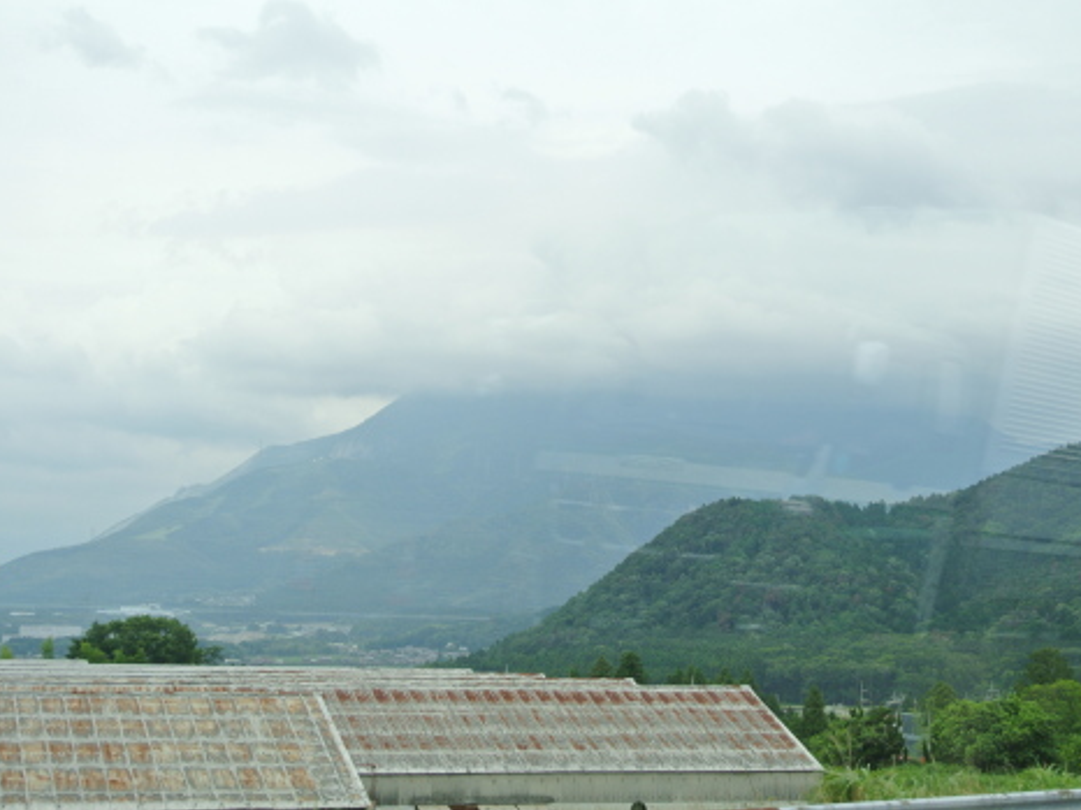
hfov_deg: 28.2
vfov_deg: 21.3
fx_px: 2154
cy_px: 404
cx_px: 603
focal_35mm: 69
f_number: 5
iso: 100
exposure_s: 1/400
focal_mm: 23.6
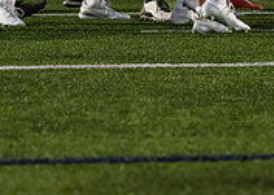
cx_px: 297
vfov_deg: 4.5
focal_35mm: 319
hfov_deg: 6.3
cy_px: -78
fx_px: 2480
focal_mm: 84
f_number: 2.8
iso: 3200
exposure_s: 1/1250
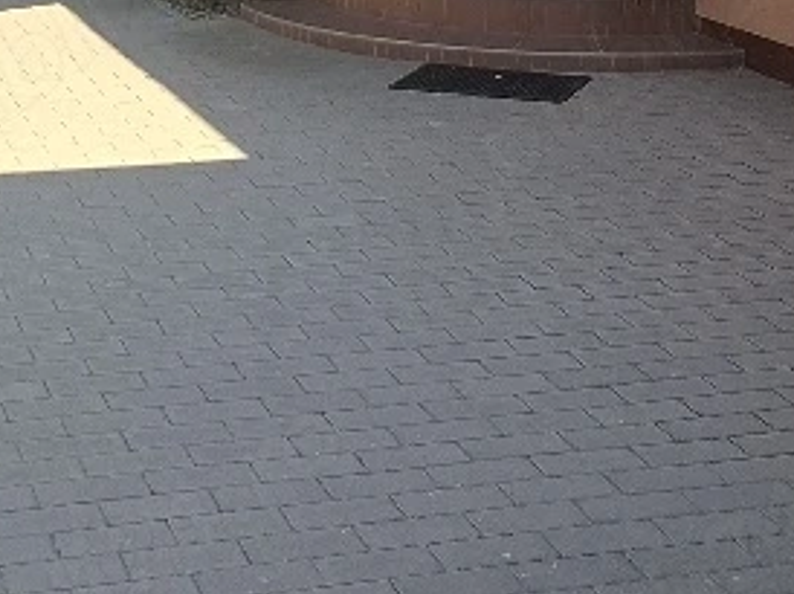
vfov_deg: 17.3
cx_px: 185
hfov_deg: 23.0
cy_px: 78
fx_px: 1925
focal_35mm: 84
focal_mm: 5.54
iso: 50
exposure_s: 1/1000
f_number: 1.8
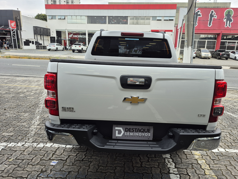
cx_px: 127
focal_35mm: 25
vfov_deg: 54.8
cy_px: 96
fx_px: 172
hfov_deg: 69.3
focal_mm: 5.4
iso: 25
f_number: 1.8
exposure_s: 1/219
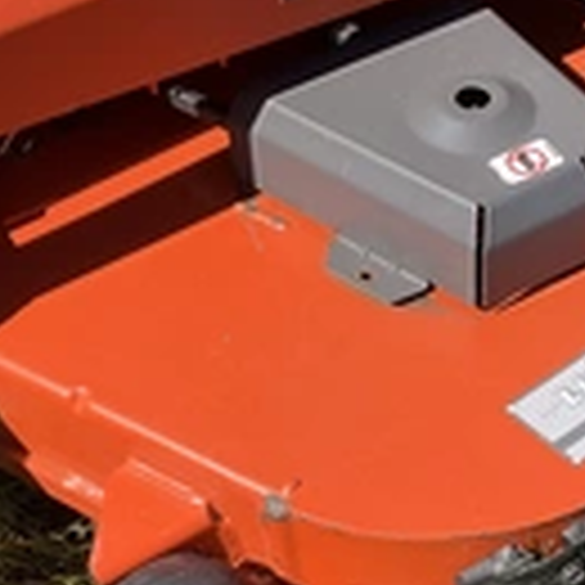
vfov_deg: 21.9
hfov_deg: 21.9
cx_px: 320
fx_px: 1510
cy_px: 369
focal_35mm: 79
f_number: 1.8
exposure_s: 1/1055
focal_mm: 3
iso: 25
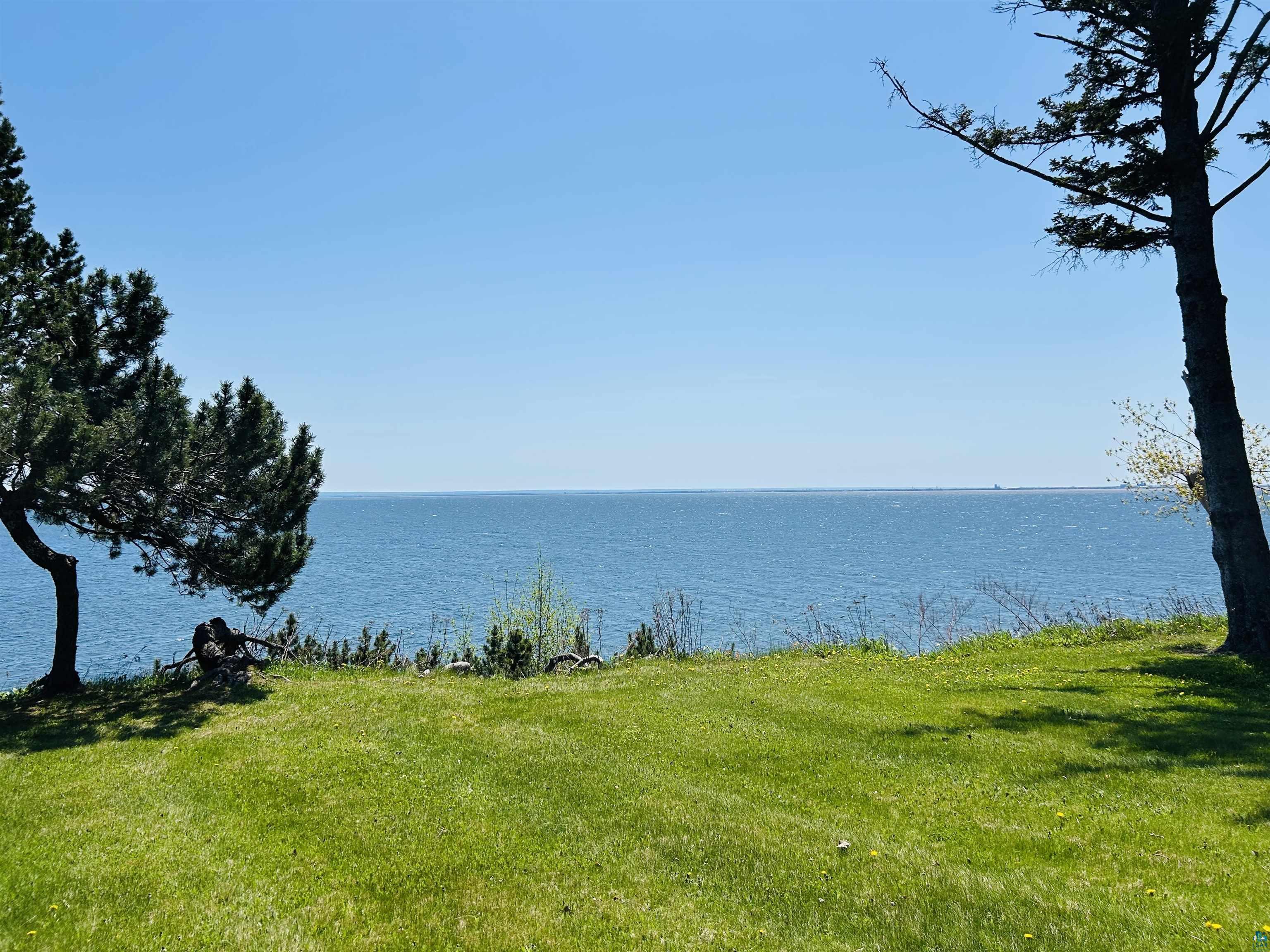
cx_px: 635
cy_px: 476
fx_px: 954
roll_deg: -0.2
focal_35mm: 26
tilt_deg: +1.2
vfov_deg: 53.1
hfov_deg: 67.3
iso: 50
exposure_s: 1/6993
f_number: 1.5
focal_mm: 5.7
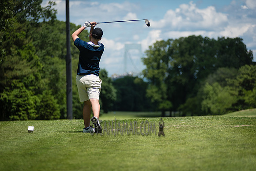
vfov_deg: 10.2
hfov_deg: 15.2
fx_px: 960
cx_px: 128
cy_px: 86
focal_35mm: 135
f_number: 2.8
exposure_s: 1/2500
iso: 125
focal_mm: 135
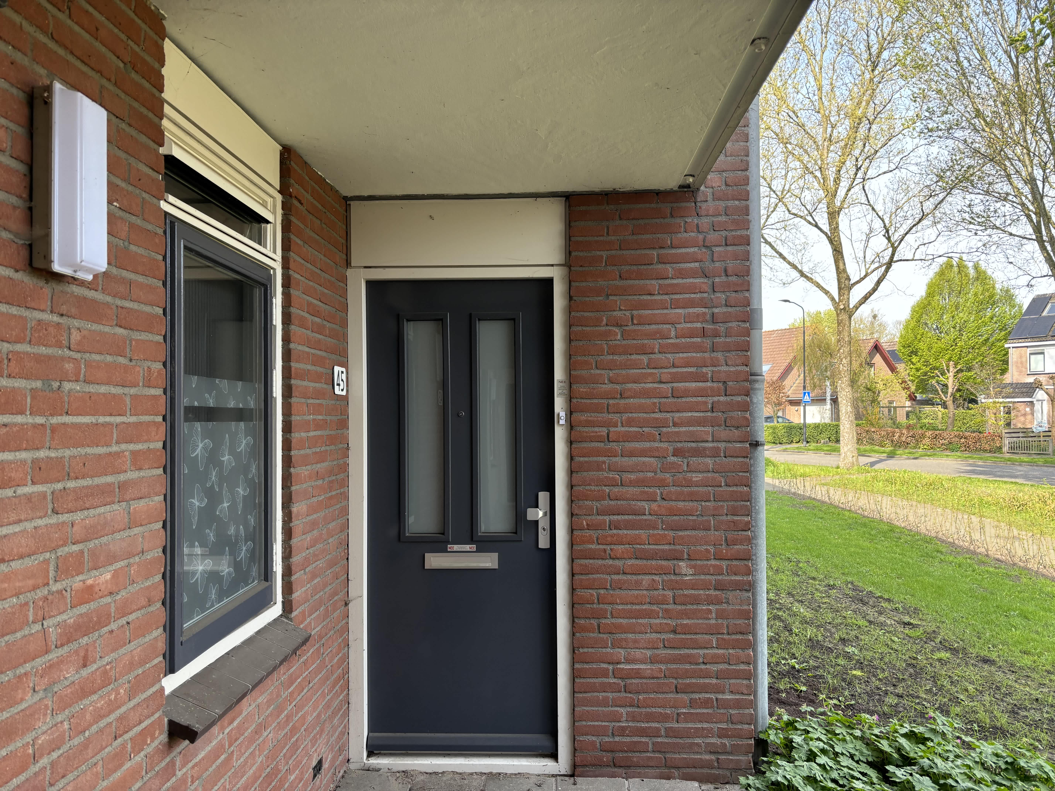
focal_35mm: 26
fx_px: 792
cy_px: 396
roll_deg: +0.0
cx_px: 528
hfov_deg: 67.3
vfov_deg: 53.1
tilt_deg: +0.7
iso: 40
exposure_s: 1/187
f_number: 1.6
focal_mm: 6
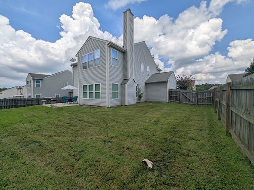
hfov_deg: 106.1
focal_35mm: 13
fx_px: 95
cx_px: 122
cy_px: 96
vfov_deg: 89.9
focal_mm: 2.02
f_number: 1.7
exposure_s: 1/5747
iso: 49
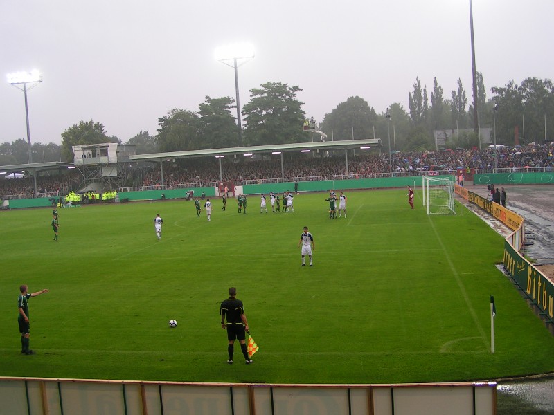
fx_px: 608
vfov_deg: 37.7
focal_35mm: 38
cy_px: 208
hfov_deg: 49.0
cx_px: 277
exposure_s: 1/60
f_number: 3.5
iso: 50
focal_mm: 5.8
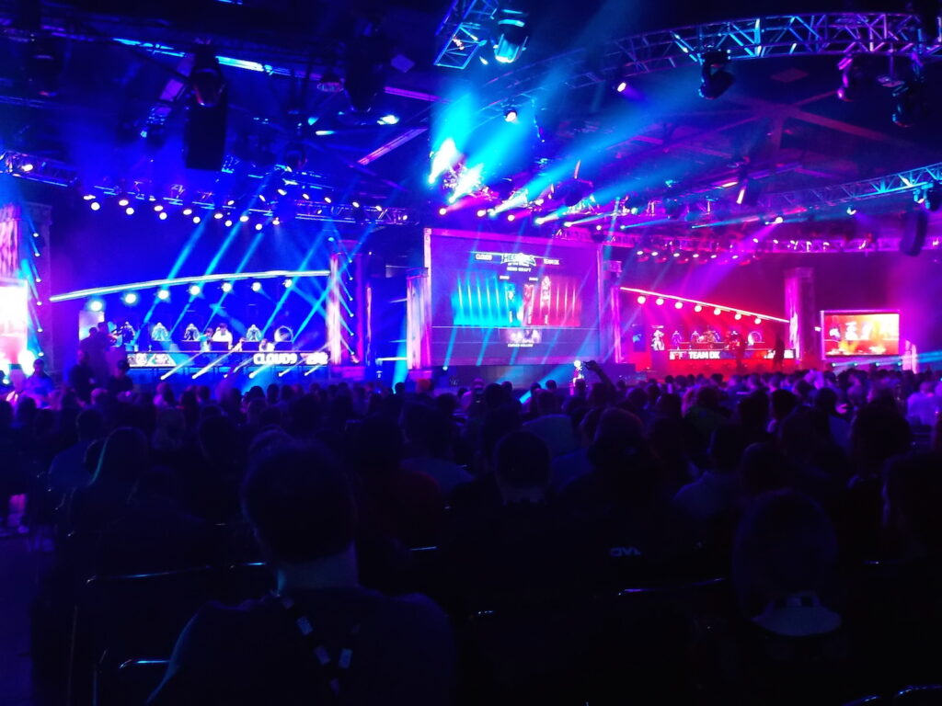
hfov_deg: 65.3
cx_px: 471
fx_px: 735
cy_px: 353
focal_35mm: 27
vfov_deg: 51.4
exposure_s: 1/13
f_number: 3.2
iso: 400
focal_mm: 4.8
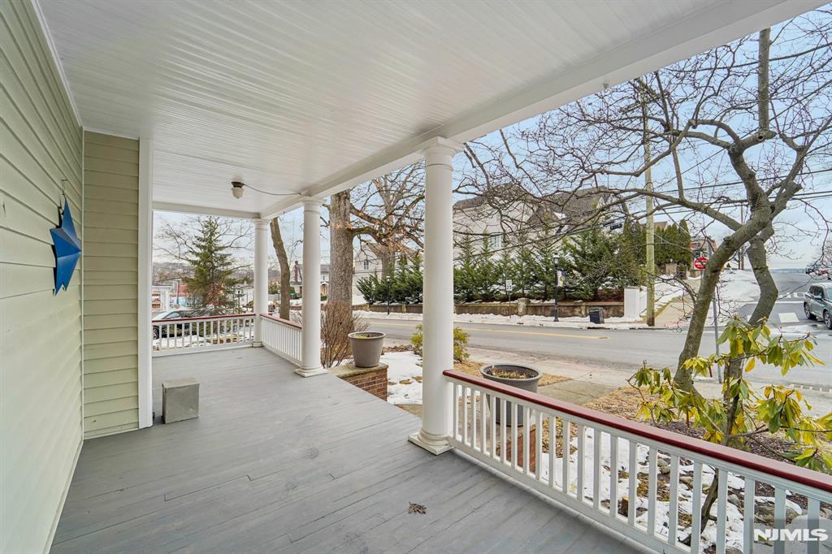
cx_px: 416
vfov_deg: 81.2
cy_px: 277
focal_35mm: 14
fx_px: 323
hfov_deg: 104.3
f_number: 8
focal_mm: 14
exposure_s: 1/320
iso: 400
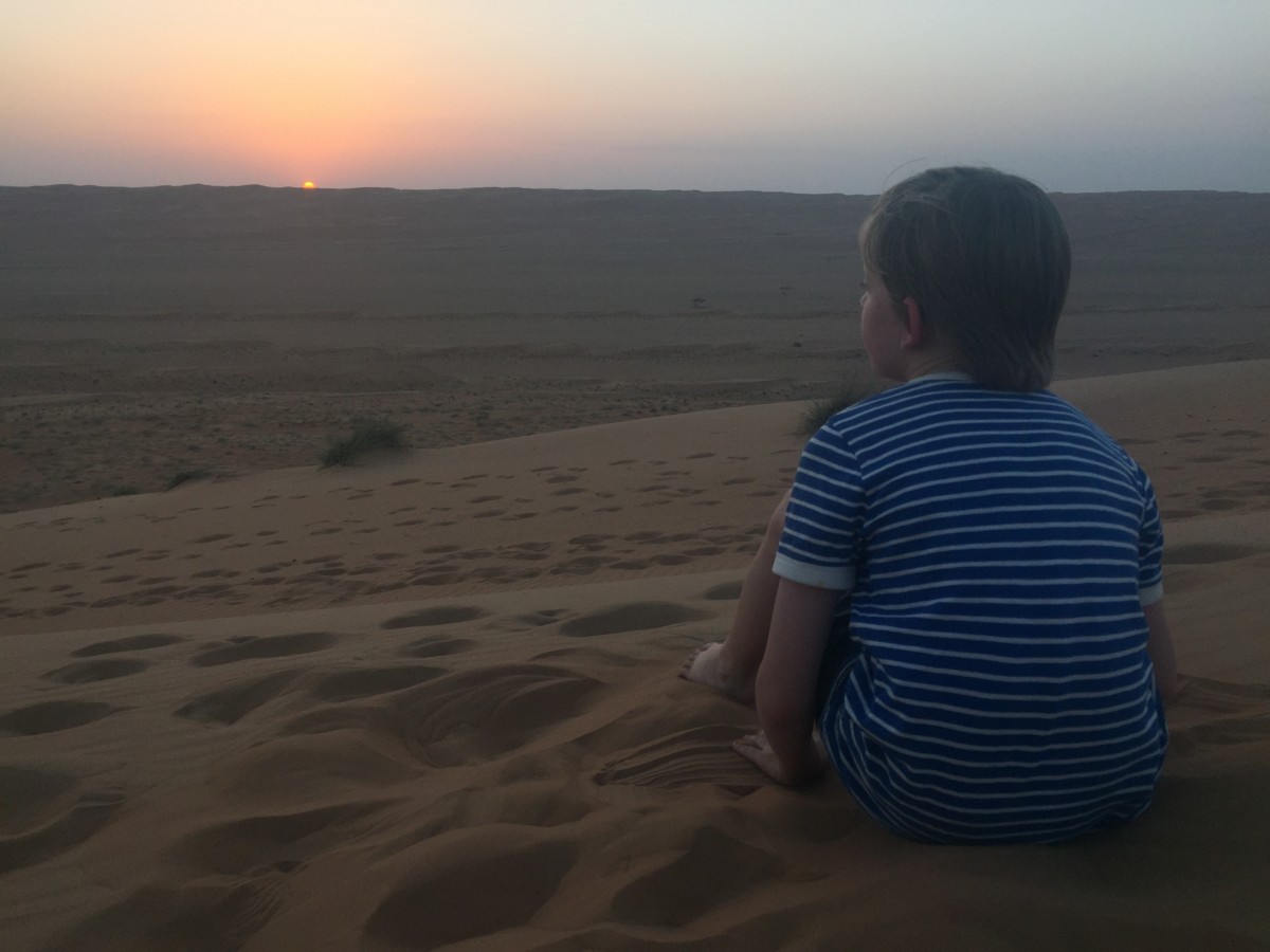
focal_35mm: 29
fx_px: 1064
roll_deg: -0.5
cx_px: 635
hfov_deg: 61.7
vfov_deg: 48.2
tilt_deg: -14.5
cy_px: 476
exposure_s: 1/321
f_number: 2.2
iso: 32
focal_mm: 4.15
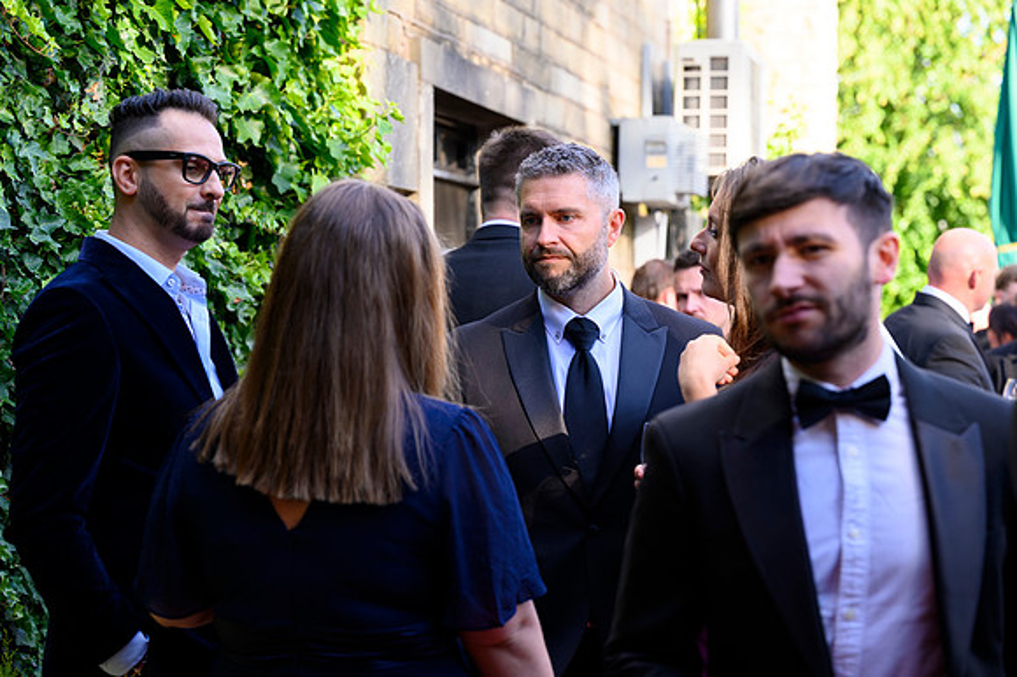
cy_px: 338
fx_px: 2010
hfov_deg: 28.4
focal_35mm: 71
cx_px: 508
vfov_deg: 19.1
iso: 220
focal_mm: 70
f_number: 4
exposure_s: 1/250
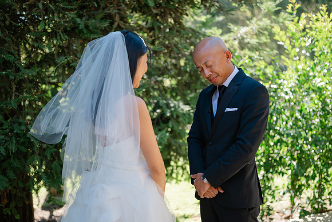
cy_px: 111
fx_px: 461
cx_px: 166
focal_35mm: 50
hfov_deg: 39.6
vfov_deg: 27.0
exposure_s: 1/800
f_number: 1.8
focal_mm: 50
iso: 100
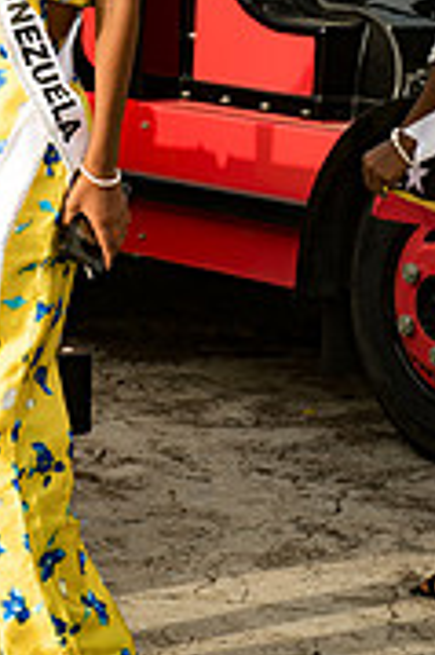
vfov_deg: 12.2
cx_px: 22
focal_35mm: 166
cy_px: -11
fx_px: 3014
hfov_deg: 8.2
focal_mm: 66
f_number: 6.3
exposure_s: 1/250
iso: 80
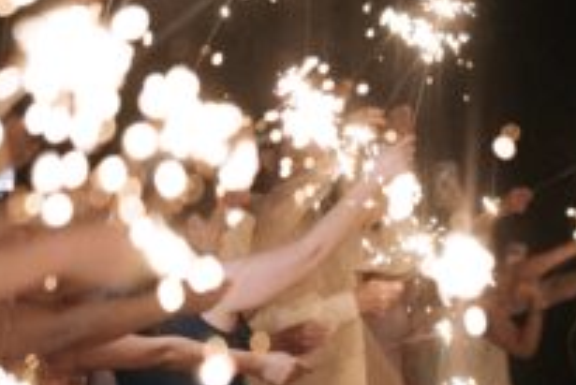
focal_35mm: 318
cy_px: 399
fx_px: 5091
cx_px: 700
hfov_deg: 6.4
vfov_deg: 4.3
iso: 3200
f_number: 1.8
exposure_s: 1/200
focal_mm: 85
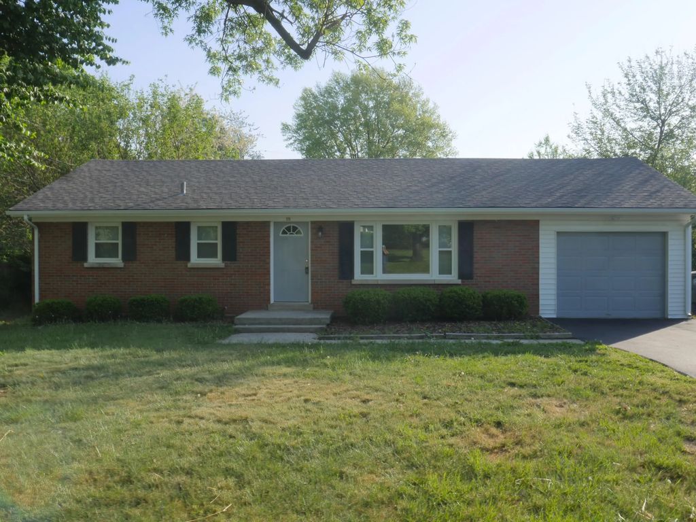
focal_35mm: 30
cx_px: 348
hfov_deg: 60.0
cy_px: 261
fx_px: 603
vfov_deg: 46.8
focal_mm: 15
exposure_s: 1/60
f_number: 14
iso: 200
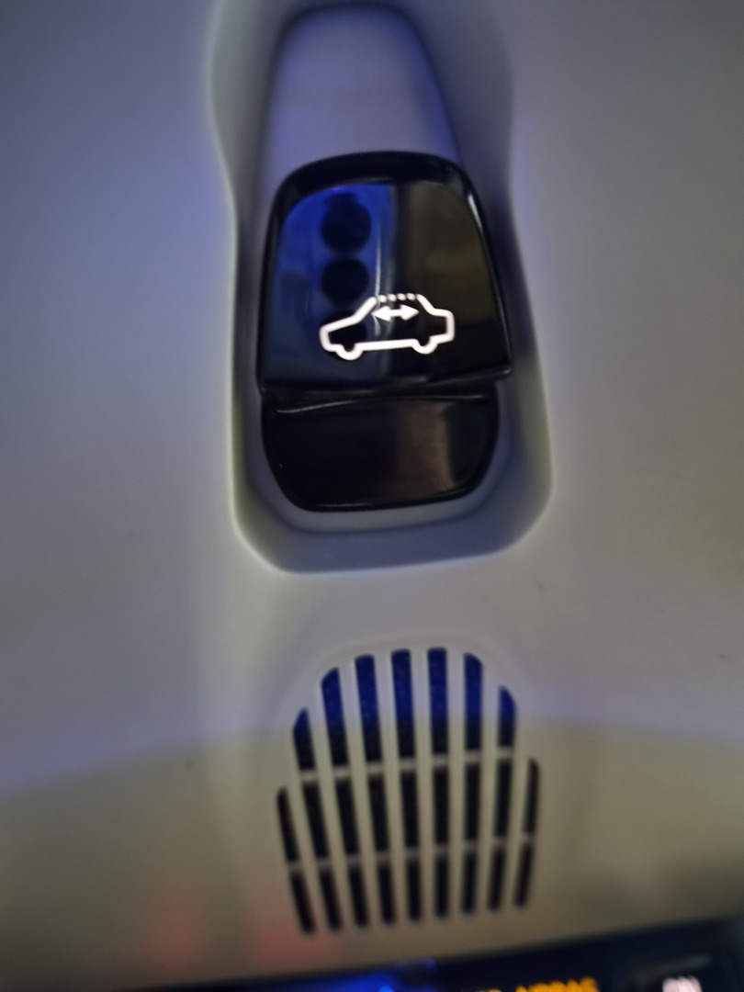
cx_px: 372
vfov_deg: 73.9
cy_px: 496
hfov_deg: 58.9
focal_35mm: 23
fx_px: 659
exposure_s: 1/18
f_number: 1.8
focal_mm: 5.4
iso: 1250
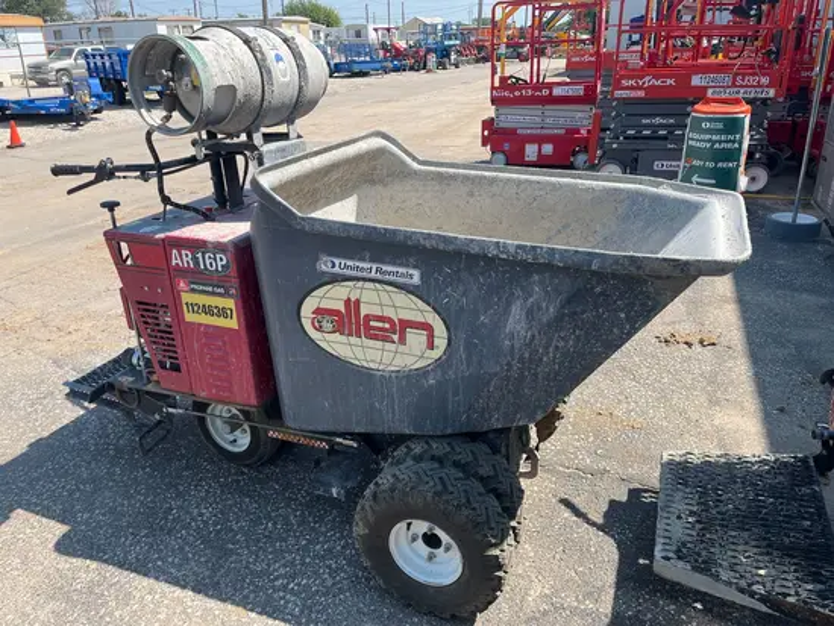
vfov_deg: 53.1
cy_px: 313
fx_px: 627
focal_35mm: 26
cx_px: 417
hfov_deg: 67.3
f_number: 1.6
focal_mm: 5.1
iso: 50
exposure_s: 1/2137
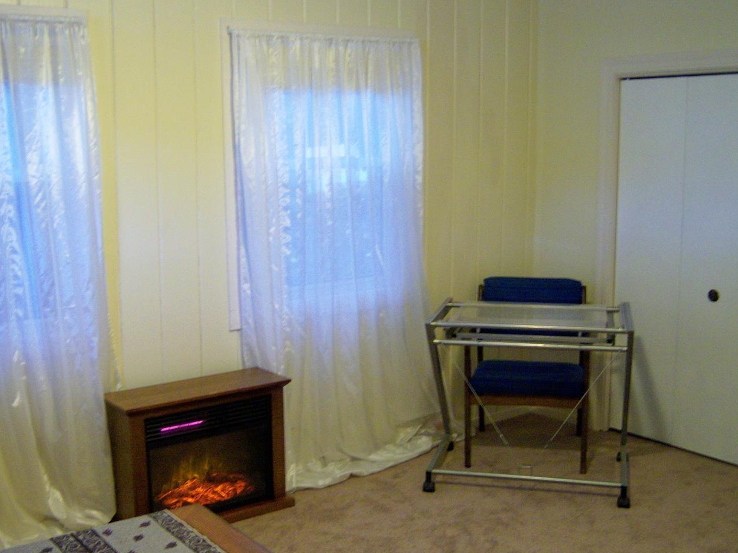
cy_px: 301
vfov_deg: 34.3
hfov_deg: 44.7
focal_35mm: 42
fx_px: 895
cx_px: 313
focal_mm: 7.5
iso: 160
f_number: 2.8
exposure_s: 1/8
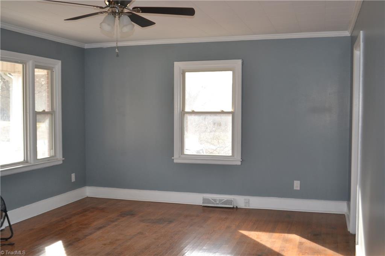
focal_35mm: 39
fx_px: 417
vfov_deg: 34.2
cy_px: 128
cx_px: 192
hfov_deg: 49.6
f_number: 4.2
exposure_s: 1/125
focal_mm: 26
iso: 360
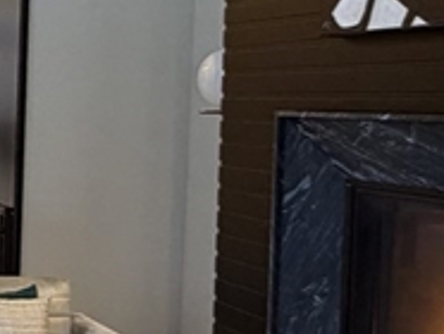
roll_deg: -1.7
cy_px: 122
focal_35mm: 77
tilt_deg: -1.3
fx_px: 989
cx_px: -253
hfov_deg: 20.8
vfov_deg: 19.1
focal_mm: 2.22
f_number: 2.2
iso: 250
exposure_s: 1/60
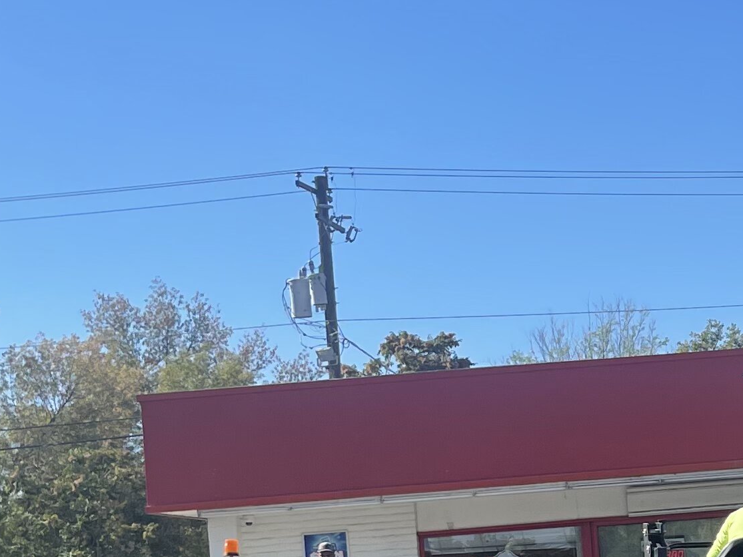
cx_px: 876
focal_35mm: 94
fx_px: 2017
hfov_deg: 19.7
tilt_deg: +1.4
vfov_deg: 15.4
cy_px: 570
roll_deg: +4.0
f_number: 1.6
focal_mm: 5.1
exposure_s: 1/2717
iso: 32
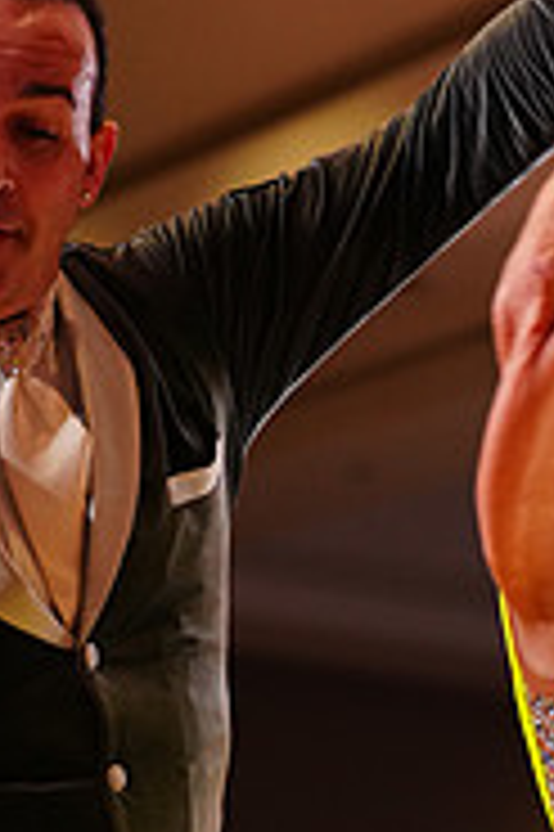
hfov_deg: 6.2
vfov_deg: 9.2
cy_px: 1079
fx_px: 5087
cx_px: 570
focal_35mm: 220
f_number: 2.8
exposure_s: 1/500
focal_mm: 70
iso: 2000
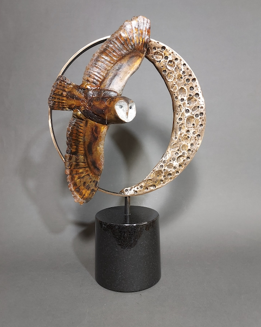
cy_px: 164
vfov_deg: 66.0
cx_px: 129
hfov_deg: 54.9
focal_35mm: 26
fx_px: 251
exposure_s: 1/60
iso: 400
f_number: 1.8
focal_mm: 4.6
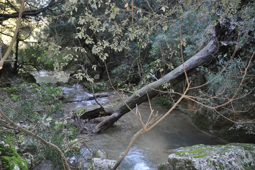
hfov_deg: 67.4
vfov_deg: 47.8
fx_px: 191
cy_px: 85
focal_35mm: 27
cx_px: 128
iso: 800
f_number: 3.5
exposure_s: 1/60
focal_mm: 18
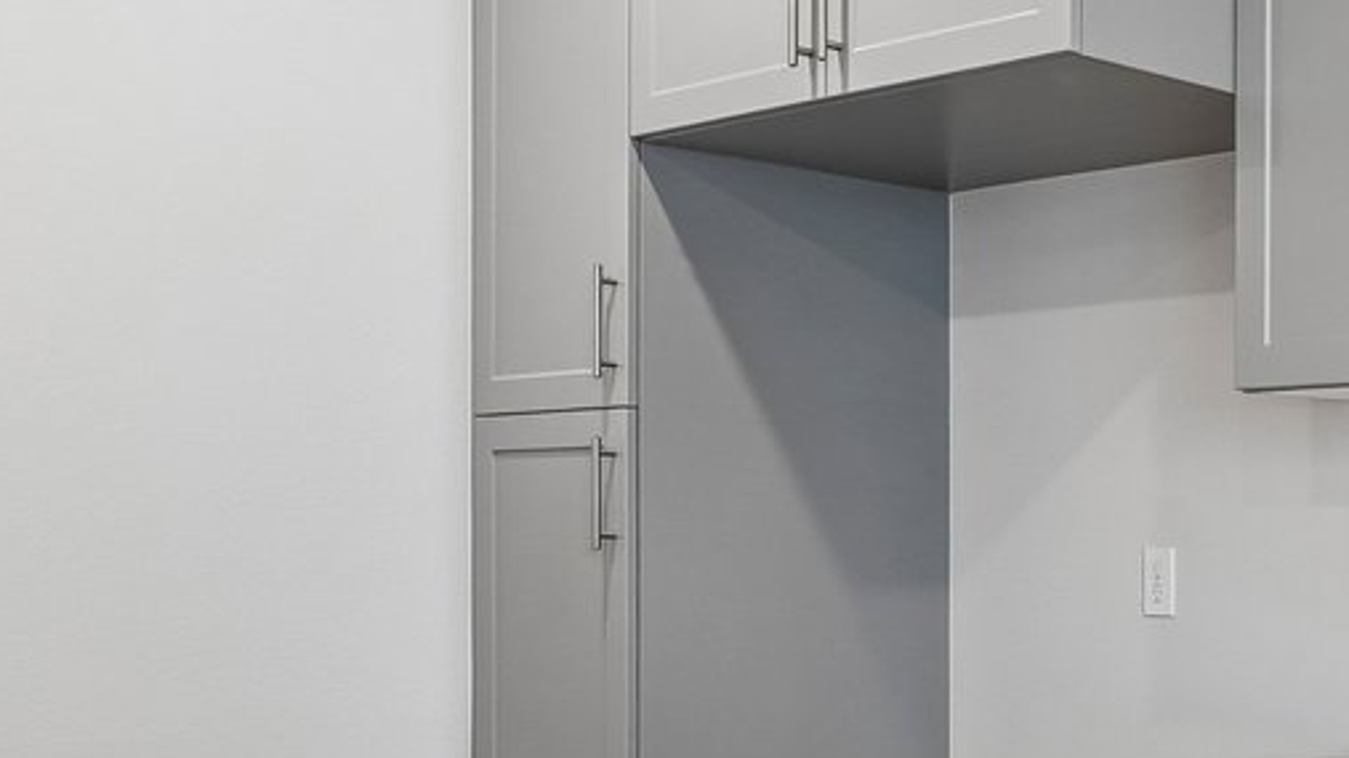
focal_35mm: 55
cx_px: 1498
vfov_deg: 21.7
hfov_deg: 33.0
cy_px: 517
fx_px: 1967
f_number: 7.1
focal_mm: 13
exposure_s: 1/13
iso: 400
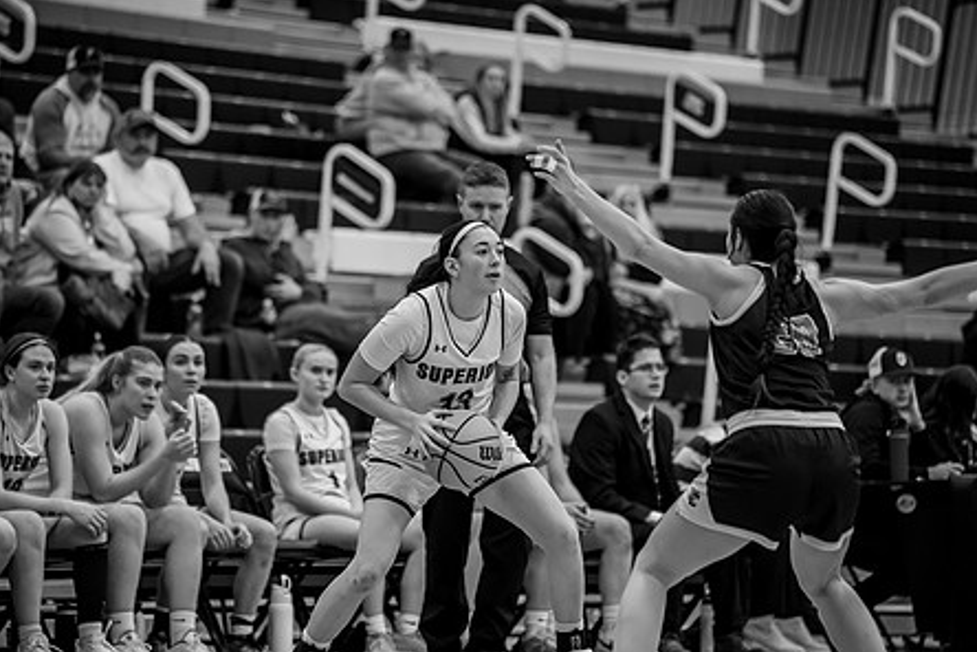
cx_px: 462
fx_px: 5319
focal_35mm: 196
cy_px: 373
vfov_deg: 7.0
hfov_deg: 10.5
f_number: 2.8
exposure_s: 1/640
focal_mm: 150
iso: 1600
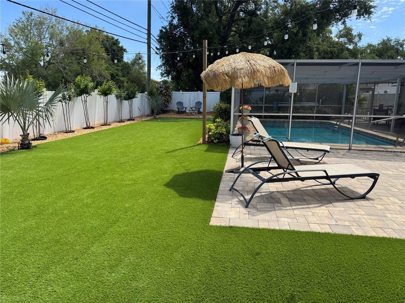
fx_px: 281
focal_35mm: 24
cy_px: 152
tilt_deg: -11.2
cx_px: 202
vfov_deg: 56.8
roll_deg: -0.9
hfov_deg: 71.6
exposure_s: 1/2604
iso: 80
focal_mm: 6.76
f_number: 1.78
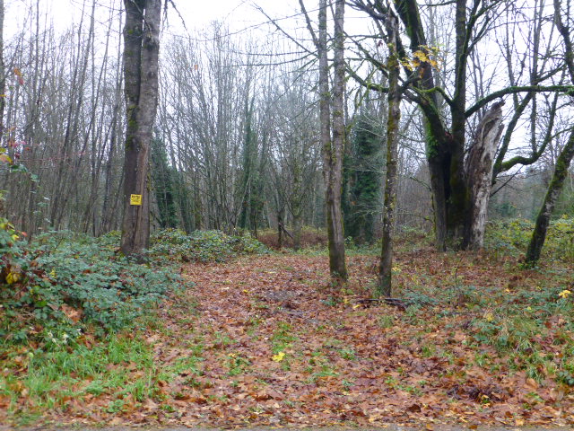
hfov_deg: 54.0
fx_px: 564
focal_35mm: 34
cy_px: 216
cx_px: 287
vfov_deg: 41.8
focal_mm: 6.1
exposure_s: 1/60
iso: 250
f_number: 3.7
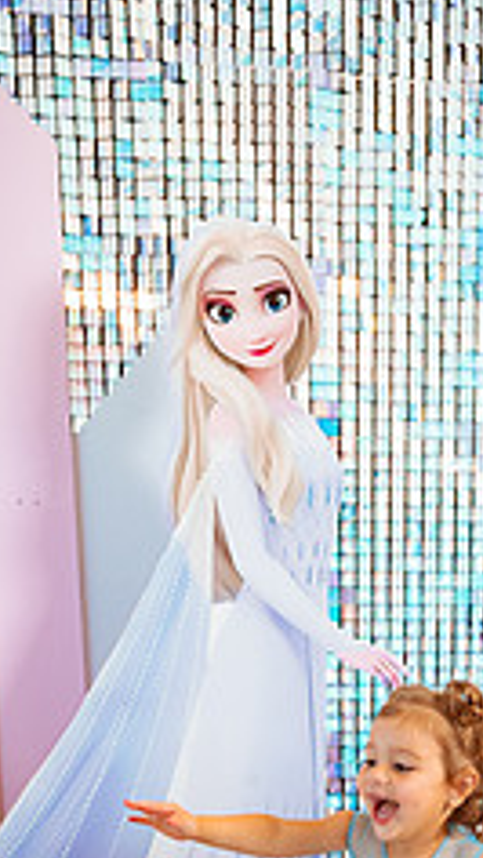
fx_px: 1091
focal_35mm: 48
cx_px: 421
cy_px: 749
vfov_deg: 40.1
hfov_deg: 24.3
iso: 800
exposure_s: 1/400
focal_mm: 24
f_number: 3.5
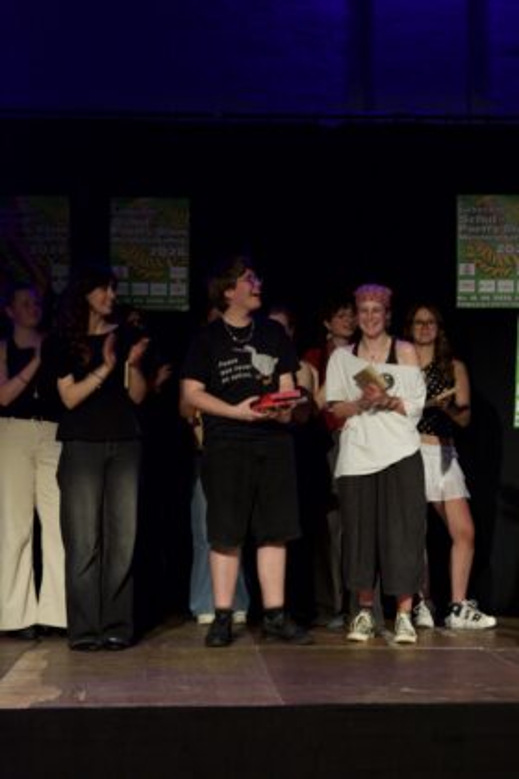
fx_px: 1784
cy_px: 390
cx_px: 260
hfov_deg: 16.6
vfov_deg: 24.6
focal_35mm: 82
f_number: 7.1
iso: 2000
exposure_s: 1/25
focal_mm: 55
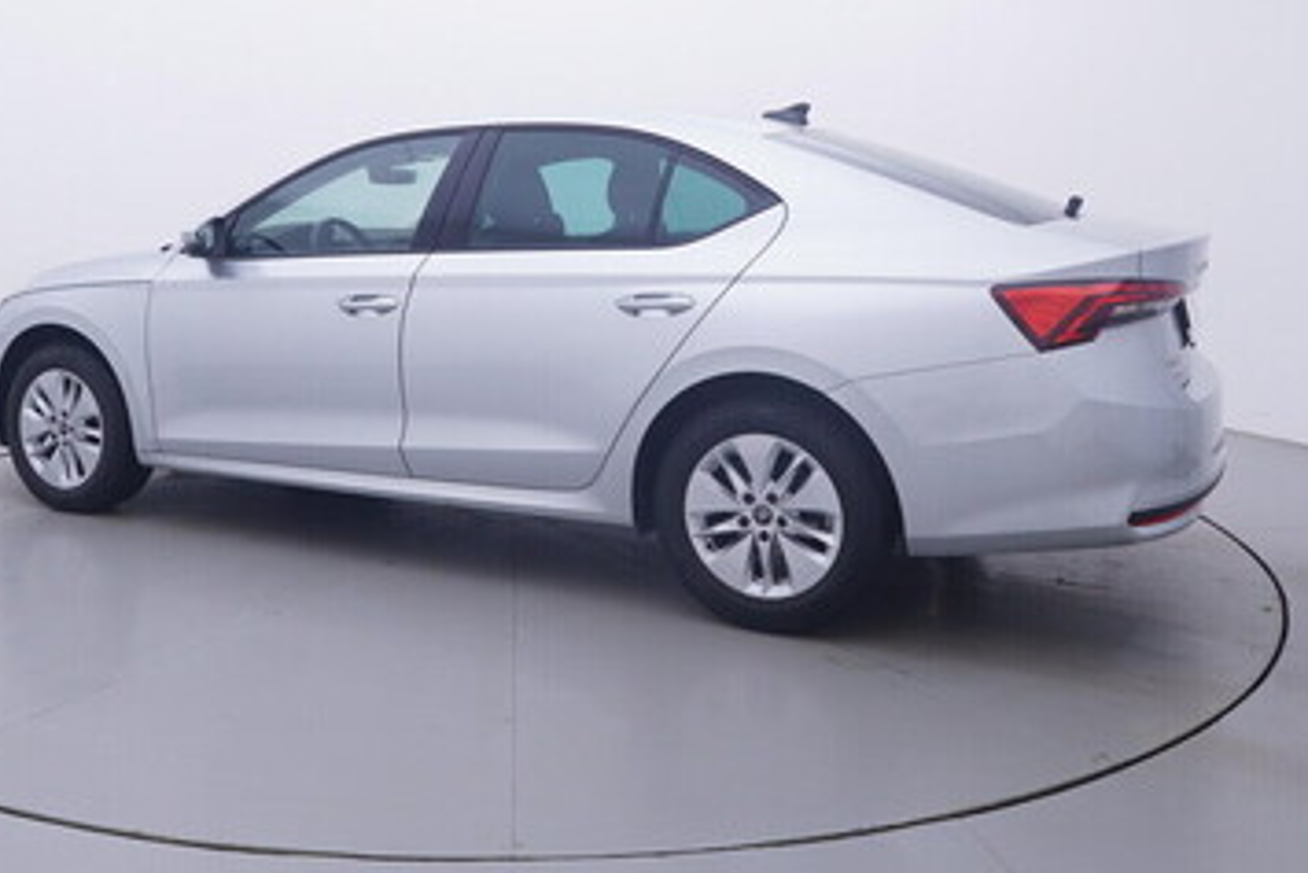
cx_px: 543
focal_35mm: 35
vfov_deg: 37.5
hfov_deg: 54.4
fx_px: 1264
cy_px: 260
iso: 200
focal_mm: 15
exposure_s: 1/80
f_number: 5
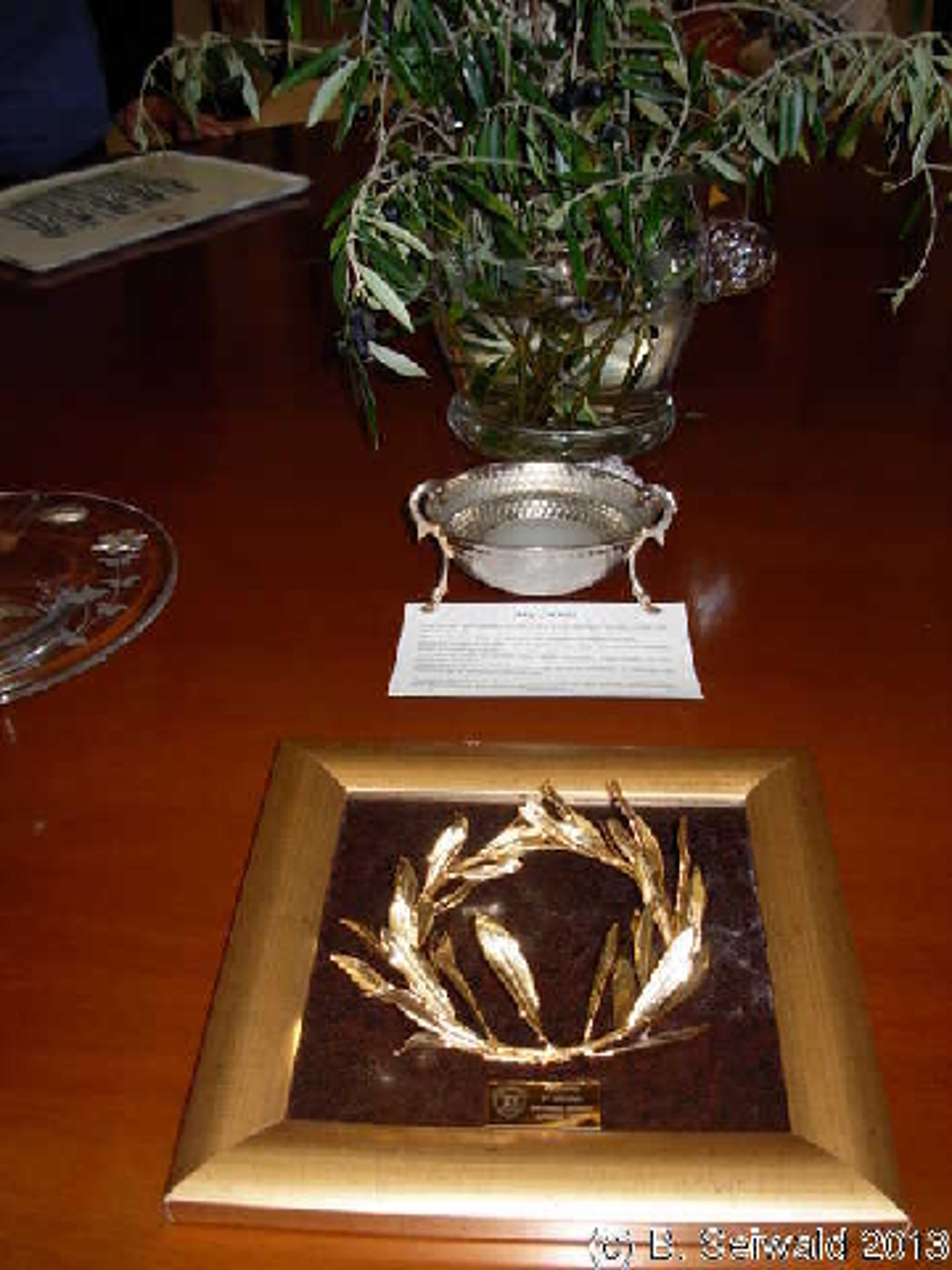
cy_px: 635
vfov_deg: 49.0
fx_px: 1393
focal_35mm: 38
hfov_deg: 37.7
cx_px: 476
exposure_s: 1/22.6
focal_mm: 6.3
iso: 79
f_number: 2.9
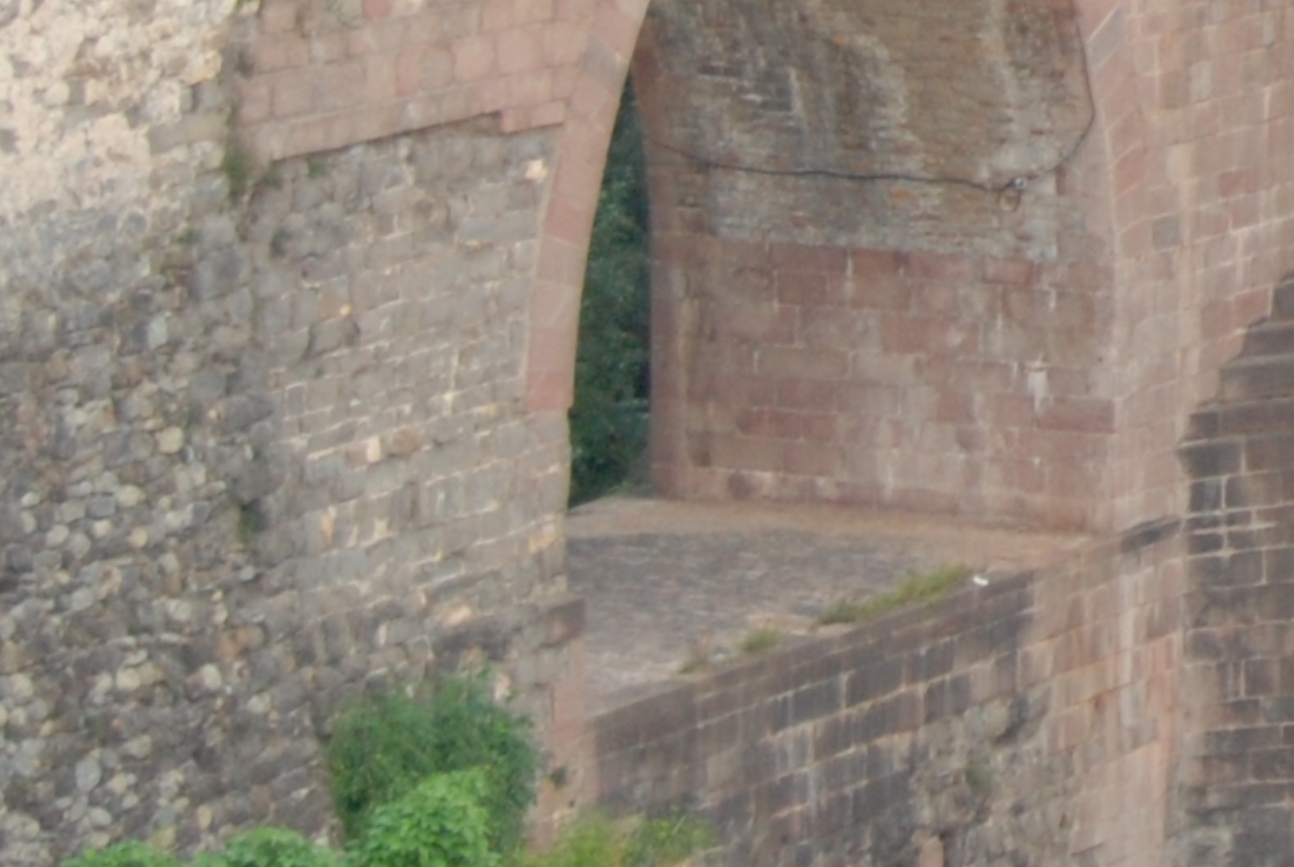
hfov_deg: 9.1
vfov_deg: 6.2
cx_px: 2101
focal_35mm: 218
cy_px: -532
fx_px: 7846
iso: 400
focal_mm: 30
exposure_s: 1/30
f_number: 4.5
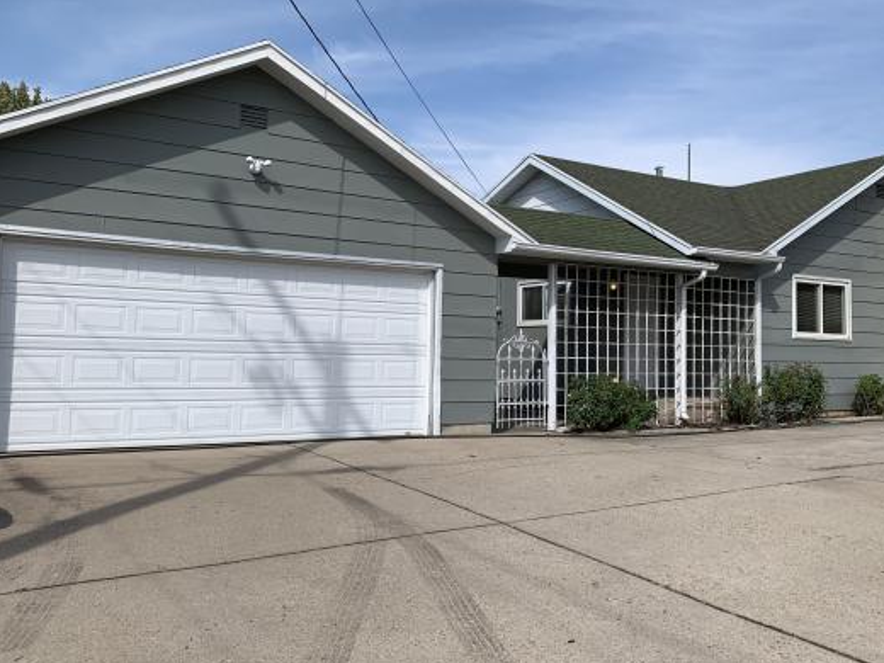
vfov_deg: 44.2
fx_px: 817
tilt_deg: +2.0
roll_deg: -1.4
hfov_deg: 56.8
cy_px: 320
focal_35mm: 32
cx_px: 459
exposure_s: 1/3650
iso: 25
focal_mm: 4.25
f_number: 1.8
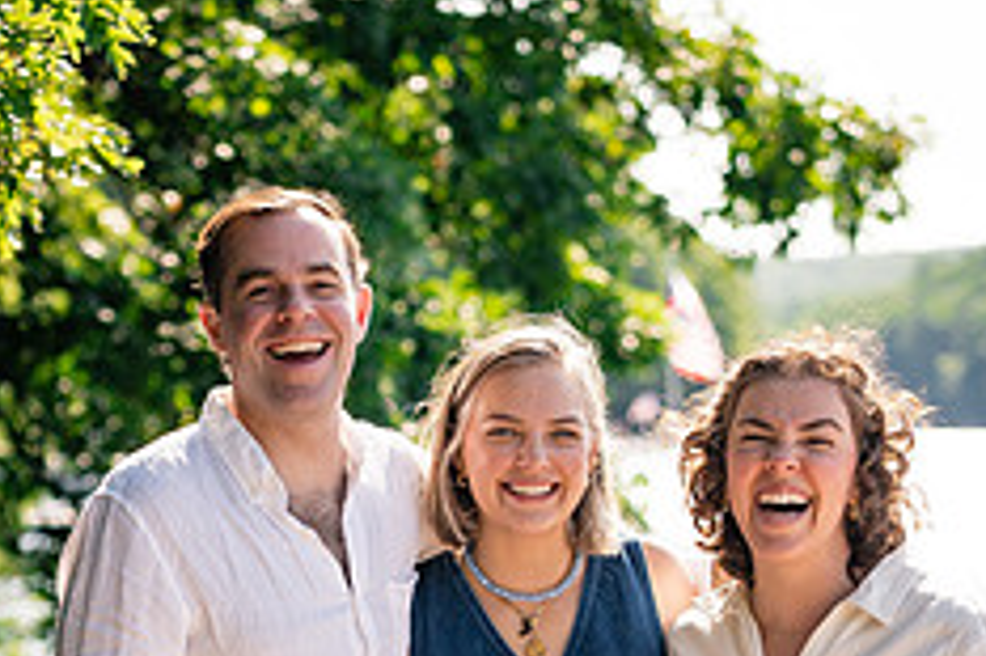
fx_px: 4488
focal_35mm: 164
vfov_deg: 8.2
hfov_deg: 12.5
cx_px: 512
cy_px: 876
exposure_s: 1/1600
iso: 320
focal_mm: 85
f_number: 3.5
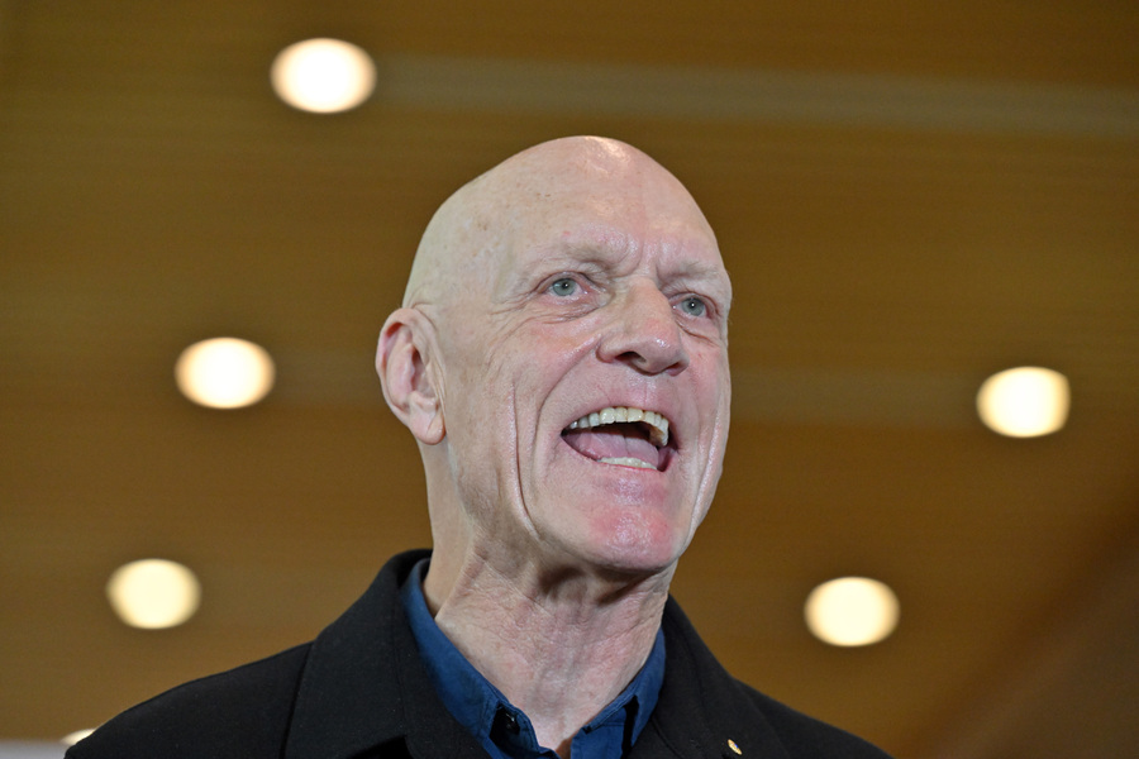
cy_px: 380
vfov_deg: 8.9
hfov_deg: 13.2
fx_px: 4904
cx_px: 570
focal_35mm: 155
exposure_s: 1/320
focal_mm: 155
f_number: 4
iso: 5000
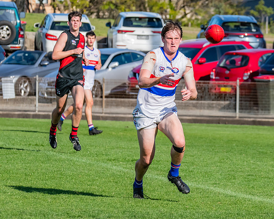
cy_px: 101
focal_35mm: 434
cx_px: 204
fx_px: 3516
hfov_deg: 4.5
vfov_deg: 3.6
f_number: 10
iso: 800
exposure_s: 1/1600
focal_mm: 240
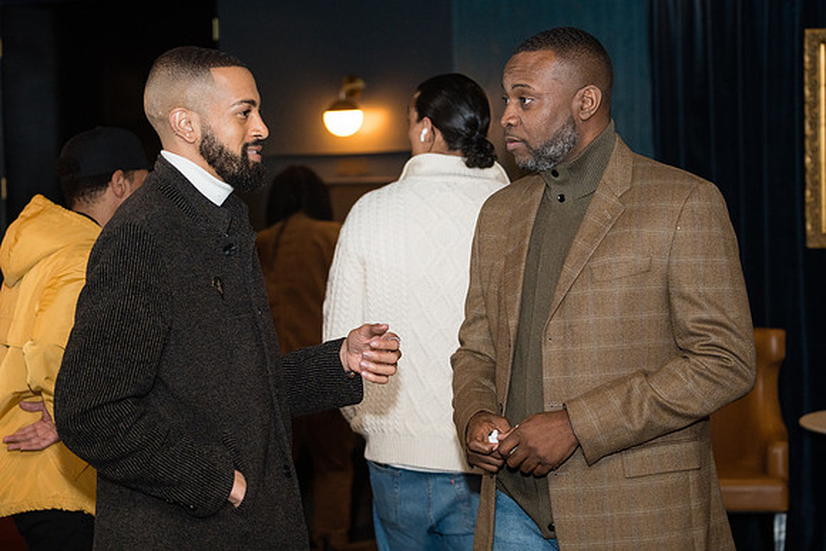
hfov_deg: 24.5
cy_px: 276
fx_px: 1905
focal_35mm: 83
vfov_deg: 16.5
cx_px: 413
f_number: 4
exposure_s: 1/125
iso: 3200
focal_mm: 83
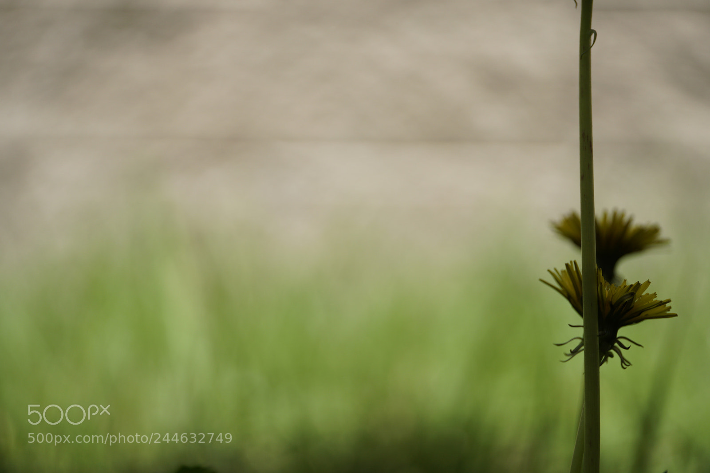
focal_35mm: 75
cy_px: 236
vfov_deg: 18.2
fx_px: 1479
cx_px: 355
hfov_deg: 27.0
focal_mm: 50
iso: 100
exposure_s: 1/2000
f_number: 2.8
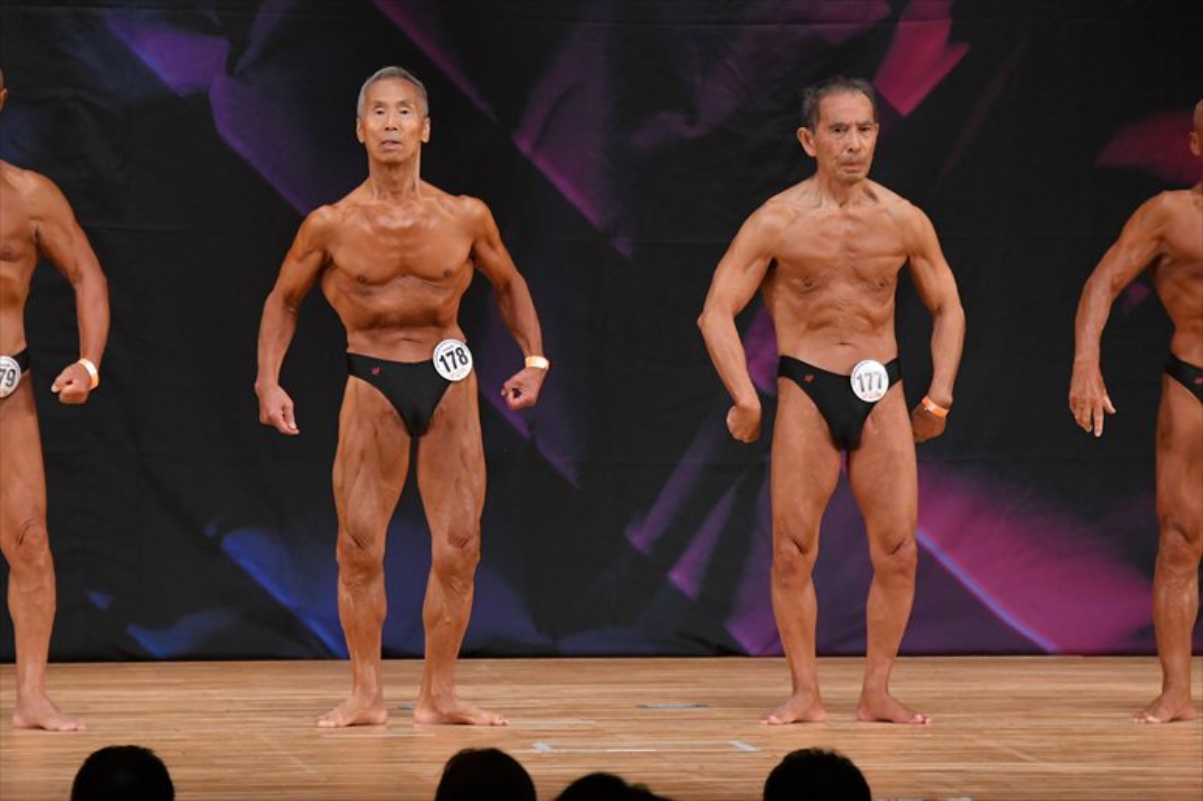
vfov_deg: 4.6
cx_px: 602
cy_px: 400
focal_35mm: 300
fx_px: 10020
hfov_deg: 6.9
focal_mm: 200
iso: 3600
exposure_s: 1/400
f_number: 5.6
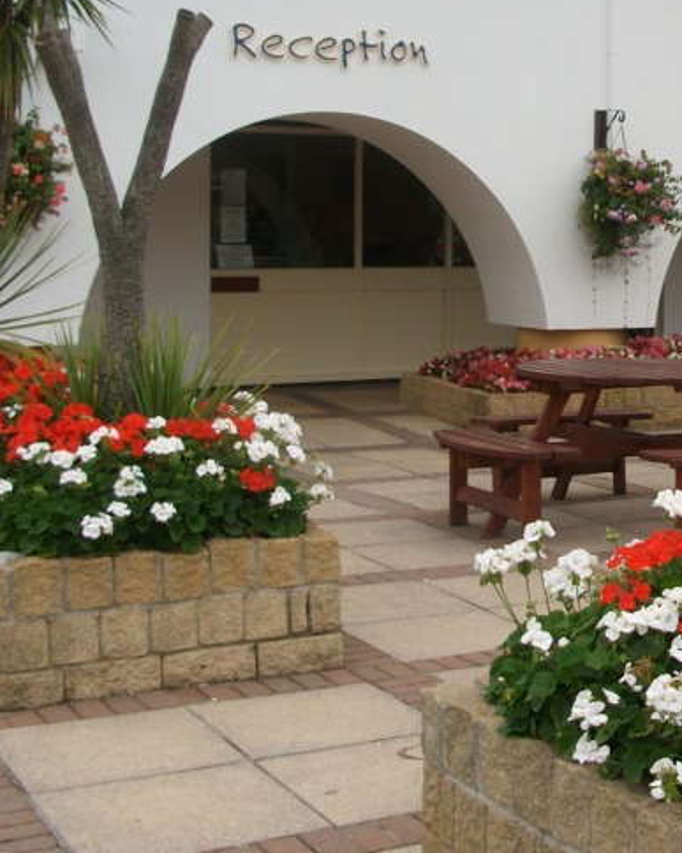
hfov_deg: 22.5
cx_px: 747
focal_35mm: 64
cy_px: 289
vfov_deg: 29.4
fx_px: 1615
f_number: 8.8
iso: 80
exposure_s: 1/97.7
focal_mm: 5.7
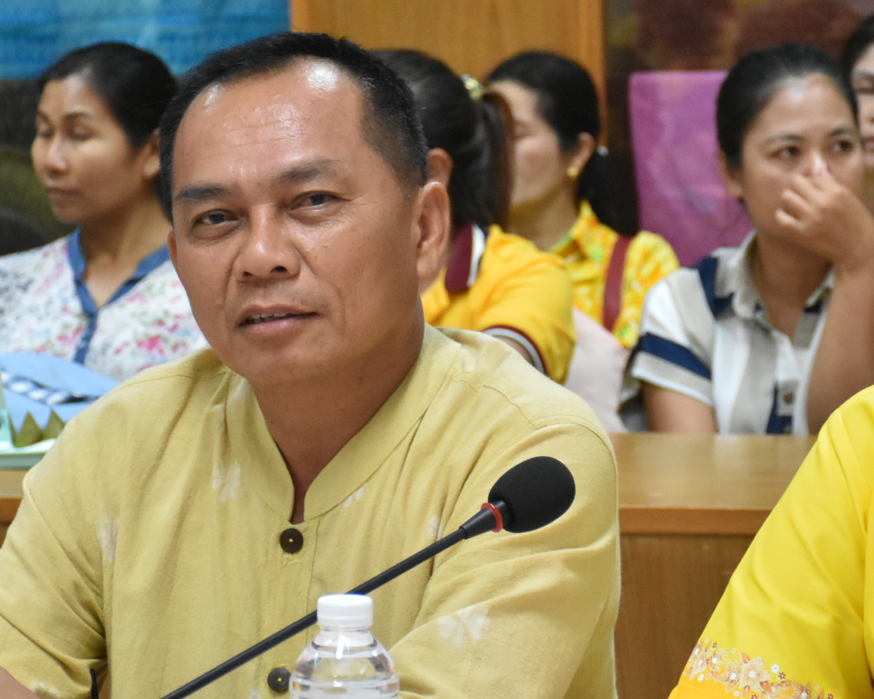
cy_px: 394
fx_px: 4009
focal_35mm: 155
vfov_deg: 10.0
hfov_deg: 12.4
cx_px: 721
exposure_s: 1/160
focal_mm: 56
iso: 2500
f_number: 4.8
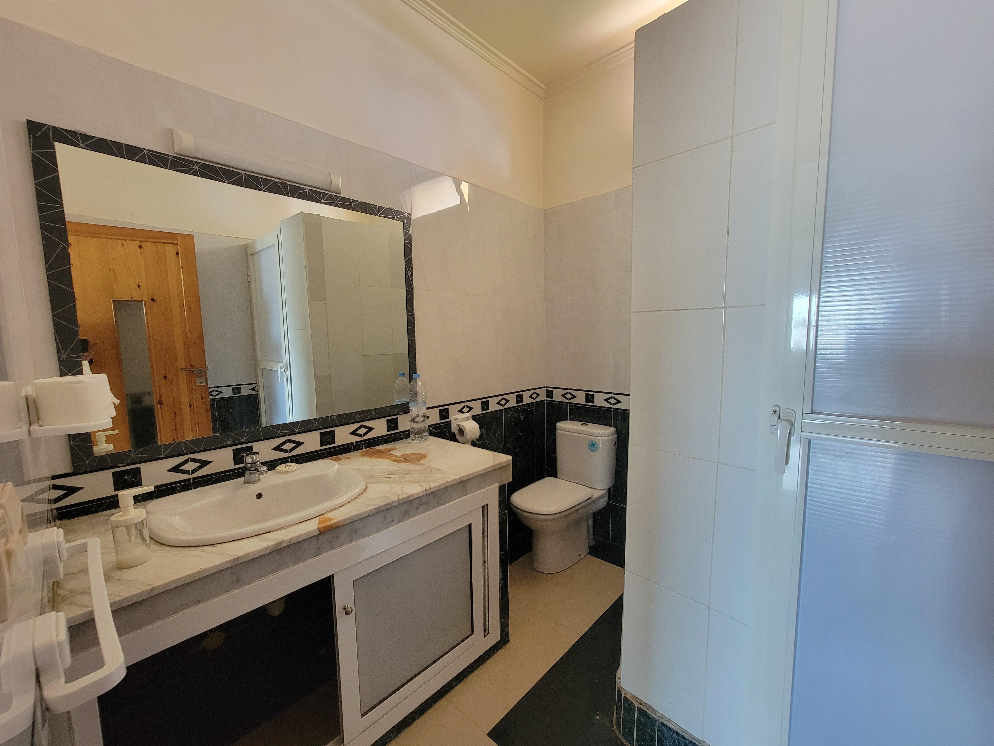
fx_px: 373
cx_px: 497
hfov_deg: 106.2
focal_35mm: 13
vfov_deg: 89.9
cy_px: 373
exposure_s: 1/60
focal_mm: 2.2
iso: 320
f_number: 2.2
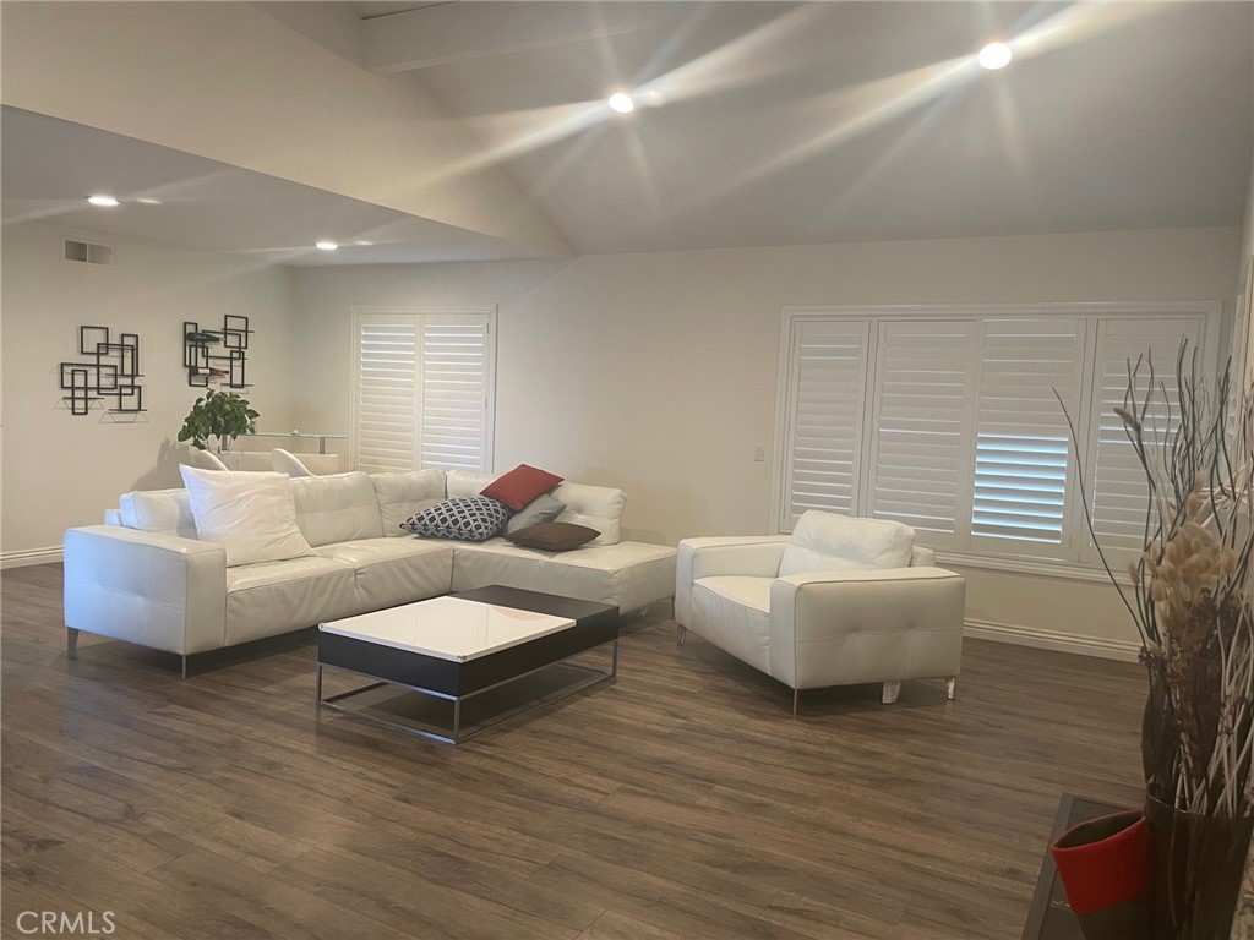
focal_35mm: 26
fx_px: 942
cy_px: 470
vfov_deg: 53.1
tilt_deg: -4.9
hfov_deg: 67.3
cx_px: 627
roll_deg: -2.3
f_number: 1.6
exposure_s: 1/60
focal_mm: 4.2
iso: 125
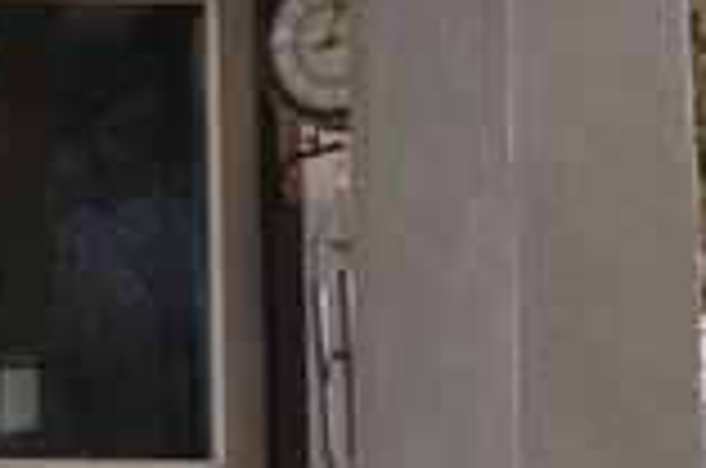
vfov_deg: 7.0
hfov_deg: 9.5
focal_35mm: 196
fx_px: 3836
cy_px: 284
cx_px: -890
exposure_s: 1/250
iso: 100
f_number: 8
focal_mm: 20
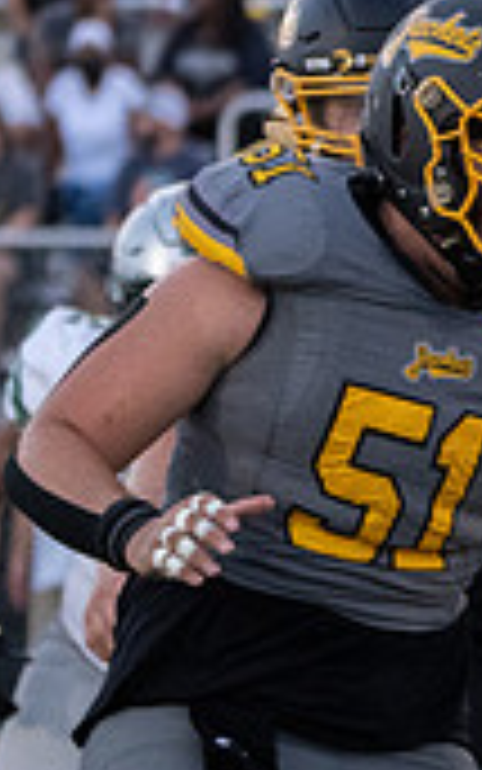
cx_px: 1502
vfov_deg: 2.7
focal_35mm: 779
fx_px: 16359
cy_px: 1017
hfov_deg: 1.7
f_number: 5.6
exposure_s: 1/1000
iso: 4000
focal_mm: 166
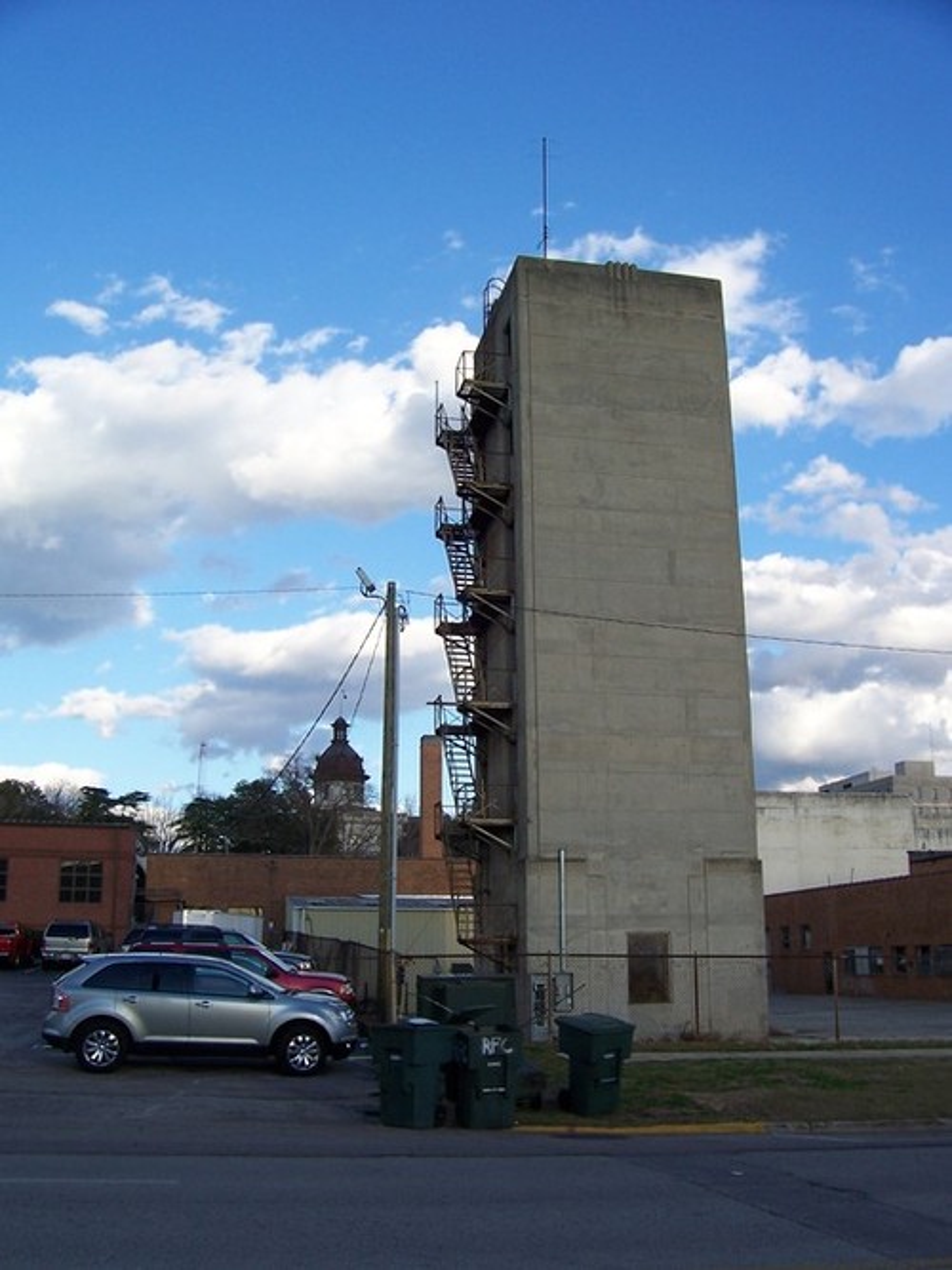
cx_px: 476
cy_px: 635
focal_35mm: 34
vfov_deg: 54.0
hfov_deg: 41.8
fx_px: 1247
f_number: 5.6
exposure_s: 1/250
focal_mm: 5.6
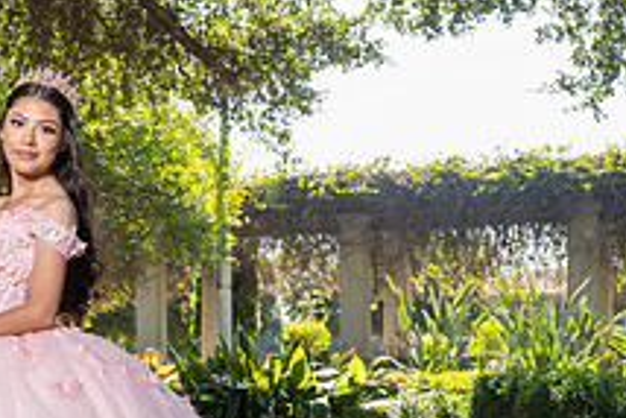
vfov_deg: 16.1
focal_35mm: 84
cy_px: 364
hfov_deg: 23.6
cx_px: 85
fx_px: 1462
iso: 200
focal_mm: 31
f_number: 7.1
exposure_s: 1/160
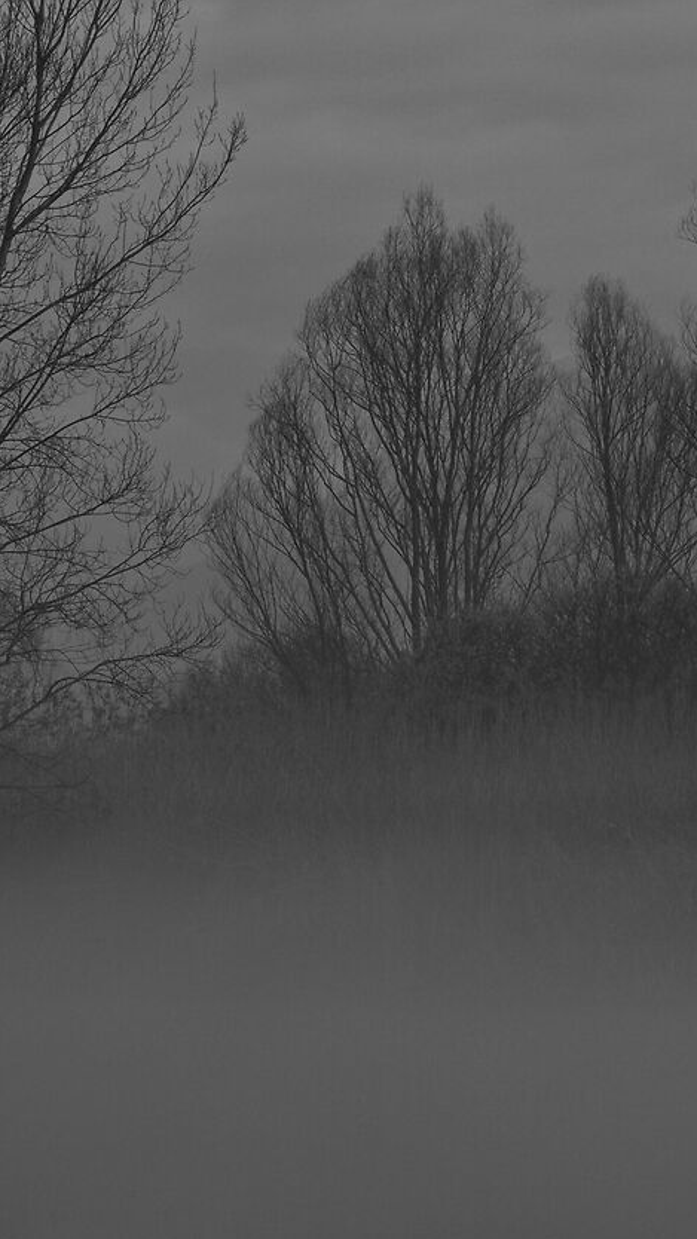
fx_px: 6934
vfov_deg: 10.2
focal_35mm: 211
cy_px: 710
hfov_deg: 5.7
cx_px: 783
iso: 125
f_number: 11
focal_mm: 70
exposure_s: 5
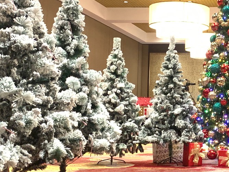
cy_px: 78
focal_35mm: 79
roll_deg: -1.5
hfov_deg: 23.5
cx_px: 237
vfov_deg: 18.7
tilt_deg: +3.6
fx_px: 523
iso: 400
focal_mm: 4.25
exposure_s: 1/30
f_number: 1.8
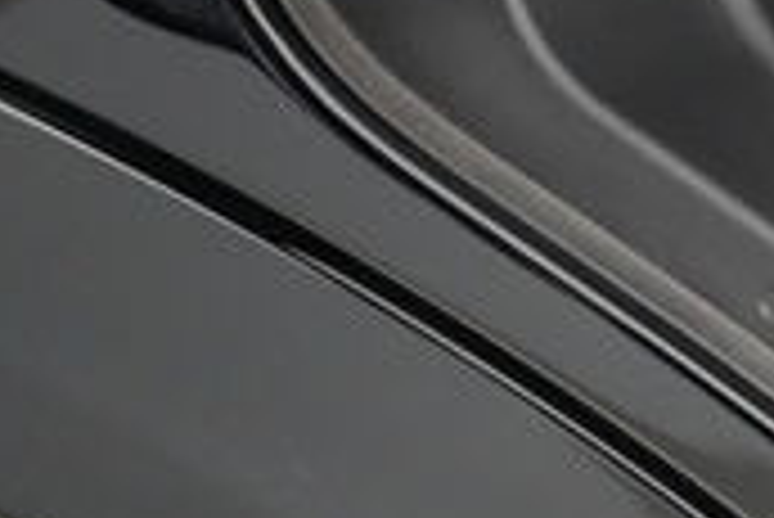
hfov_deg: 16.5
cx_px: 1390
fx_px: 2238
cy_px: -117
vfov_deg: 12.8
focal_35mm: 104
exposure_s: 1/160
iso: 12800
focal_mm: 28
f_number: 2.8
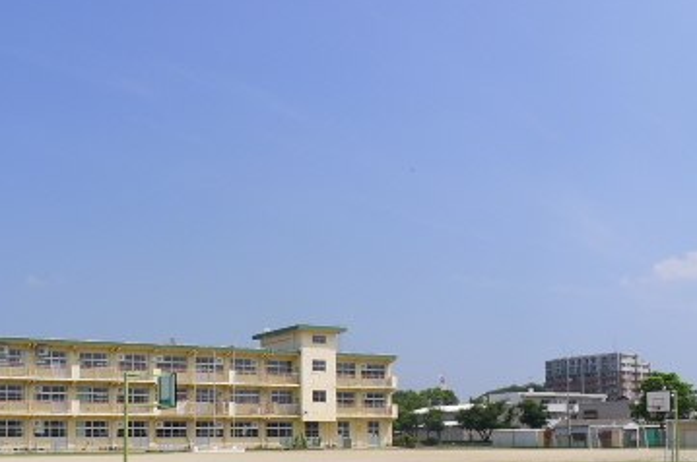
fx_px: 1102
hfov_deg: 35.0
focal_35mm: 57
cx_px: 278
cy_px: 369
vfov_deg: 23.3
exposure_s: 1/1000
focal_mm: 6.8
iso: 80
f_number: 4
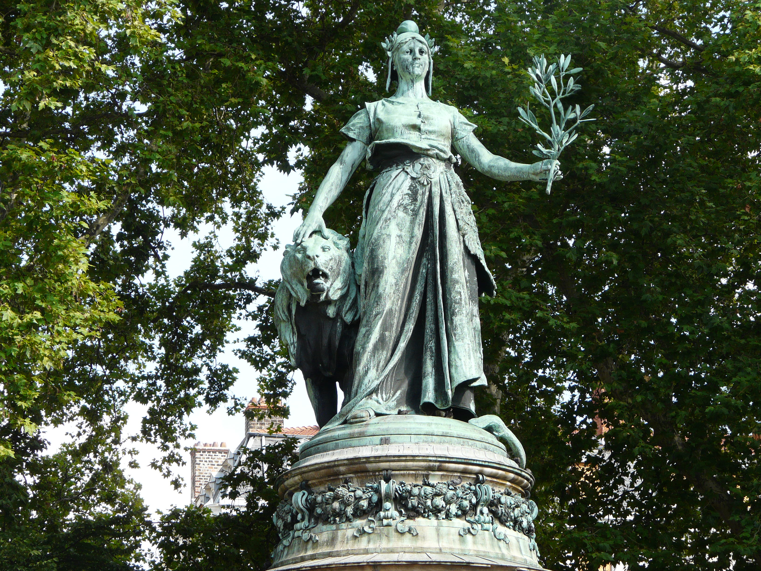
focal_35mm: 138
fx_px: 3034
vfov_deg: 10.7
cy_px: 286
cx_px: 380
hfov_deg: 14.3
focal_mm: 22.6
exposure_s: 1/250
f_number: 4
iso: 100
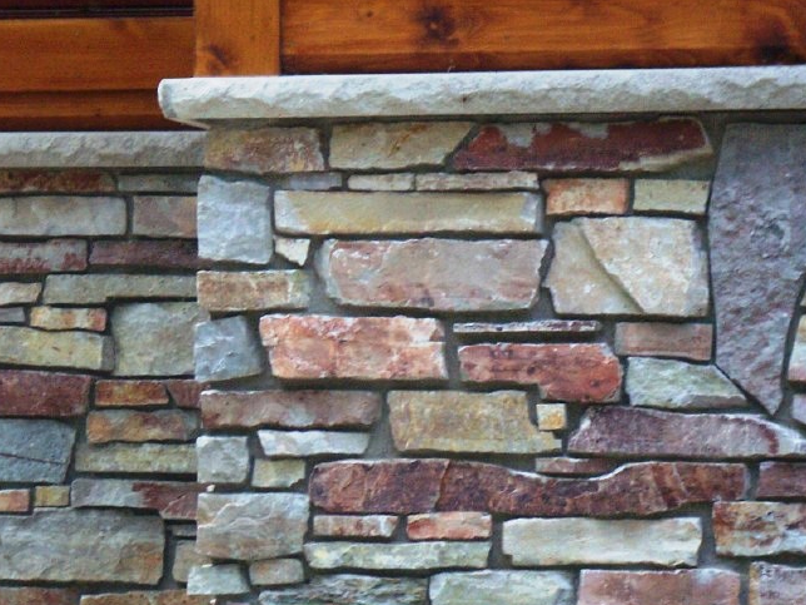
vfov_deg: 8.0
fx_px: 4331
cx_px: 289
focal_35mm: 186
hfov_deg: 10.6
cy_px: 438
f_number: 4.4
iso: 200
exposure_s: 1/125
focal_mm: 19.2
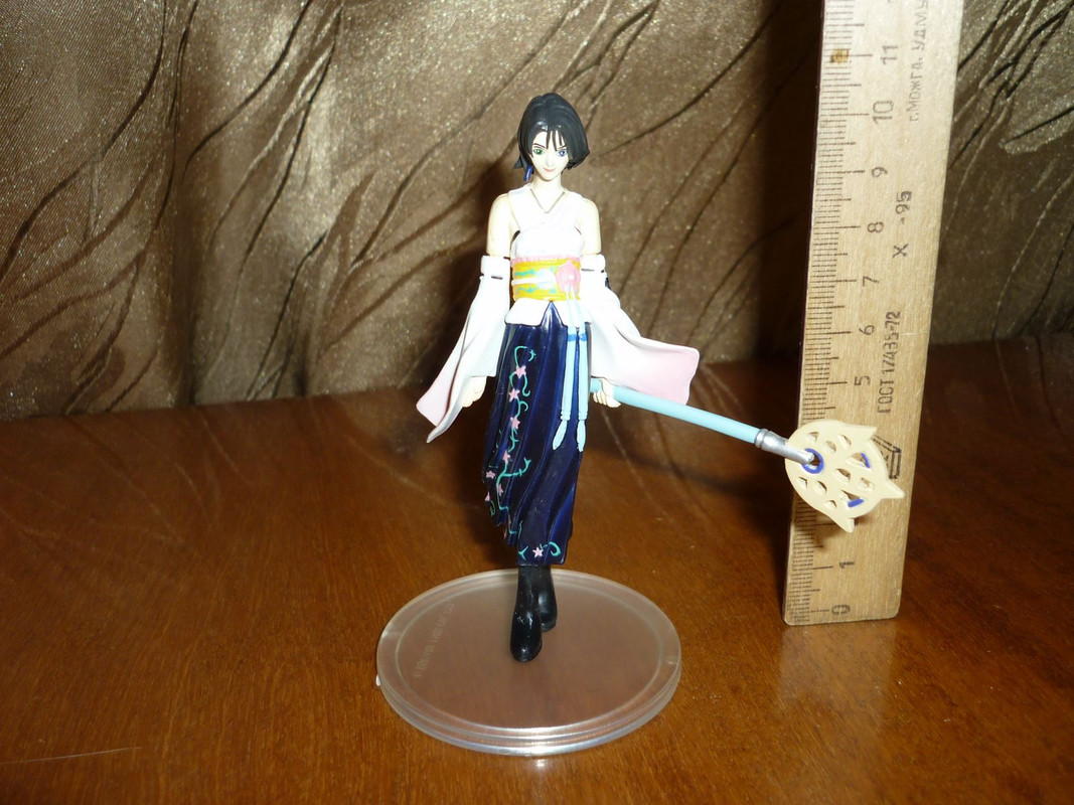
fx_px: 1024
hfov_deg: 55.4
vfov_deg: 42.9
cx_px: 537
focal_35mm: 33
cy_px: 402
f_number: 2.8
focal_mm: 5.5
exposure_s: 1/30
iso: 100
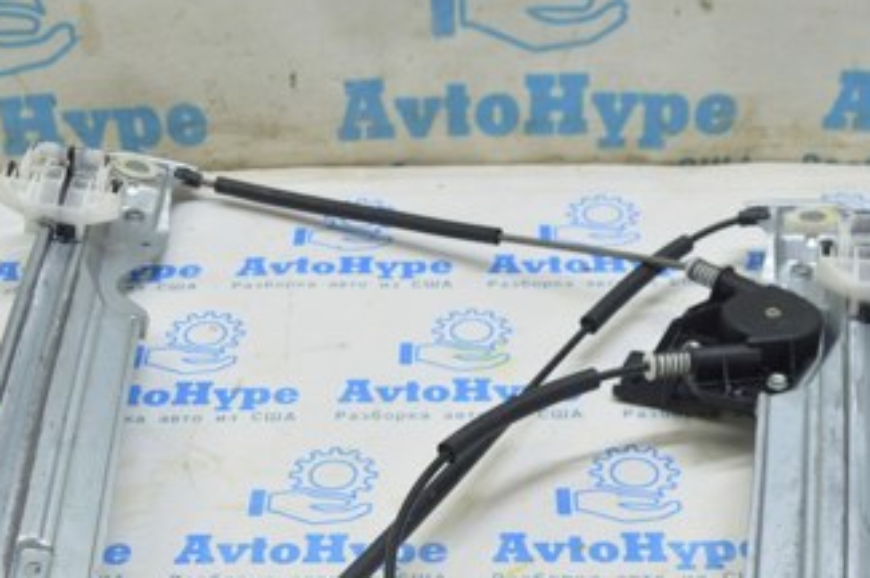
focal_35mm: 62
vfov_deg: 21.2
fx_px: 1496
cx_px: 388
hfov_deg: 32.4
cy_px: 558
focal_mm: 21
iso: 400
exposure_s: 1/20
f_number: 5.6
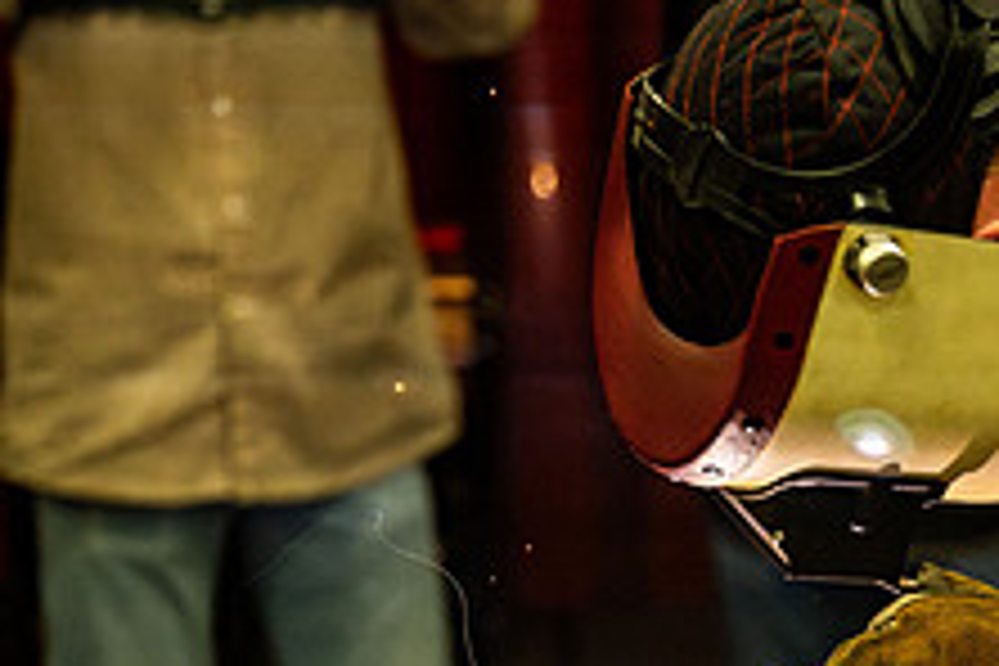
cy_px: 731
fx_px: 5078
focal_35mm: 183
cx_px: 765
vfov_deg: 7.5
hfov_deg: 11.2
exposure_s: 1/2500
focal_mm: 70
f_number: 2.8
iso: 3200
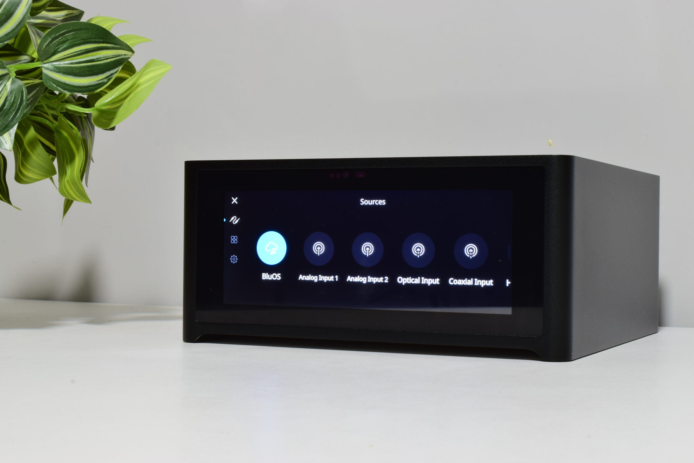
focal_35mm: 64
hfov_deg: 31.4
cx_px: 345
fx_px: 1234
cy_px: 229
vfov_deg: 21.2
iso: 100
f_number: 25
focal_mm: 42
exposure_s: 3
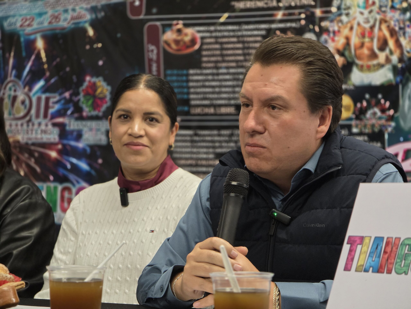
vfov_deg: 12.9
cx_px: 206
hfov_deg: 17.1
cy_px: 154
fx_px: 1365
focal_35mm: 115
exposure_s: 1/30
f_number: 3.4
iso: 800
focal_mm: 18.6
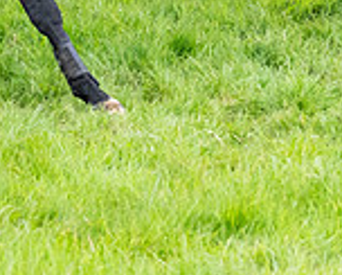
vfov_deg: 4.2
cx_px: 169
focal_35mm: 367
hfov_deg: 5.3
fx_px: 3720
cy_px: -204
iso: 1000
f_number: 4
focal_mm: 70
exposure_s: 1/1600
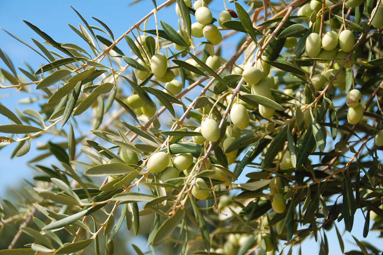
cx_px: 192
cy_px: 128
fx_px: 894
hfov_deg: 24.2
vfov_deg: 16.3
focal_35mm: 84
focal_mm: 56
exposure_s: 1/500
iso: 160
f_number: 5.6
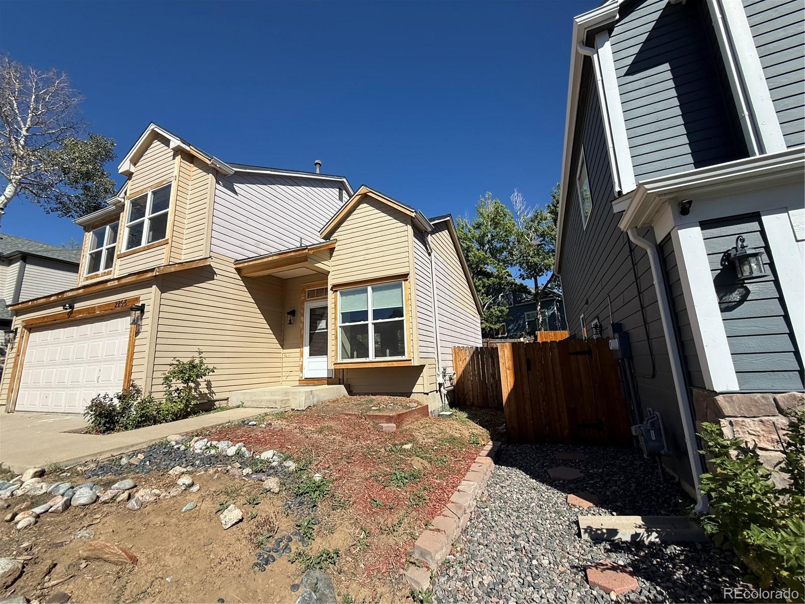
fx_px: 326
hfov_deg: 102.1
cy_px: 302
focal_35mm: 14
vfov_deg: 85.7
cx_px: 402
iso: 50
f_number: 2.2
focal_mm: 2.22
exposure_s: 1/2976
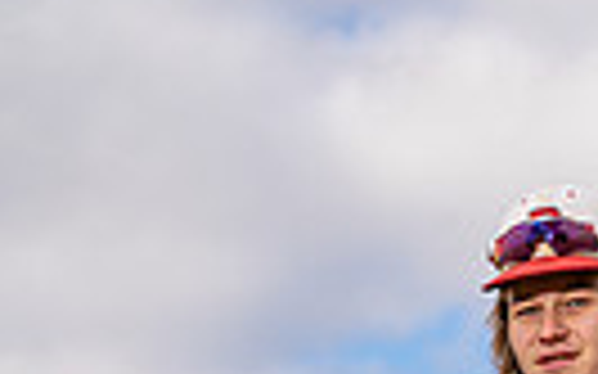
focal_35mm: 228
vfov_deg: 5.5
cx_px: 629
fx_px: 3714
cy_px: 946
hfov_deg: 9.1
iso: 100
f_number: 6.3
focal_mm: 66
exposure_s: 1/250
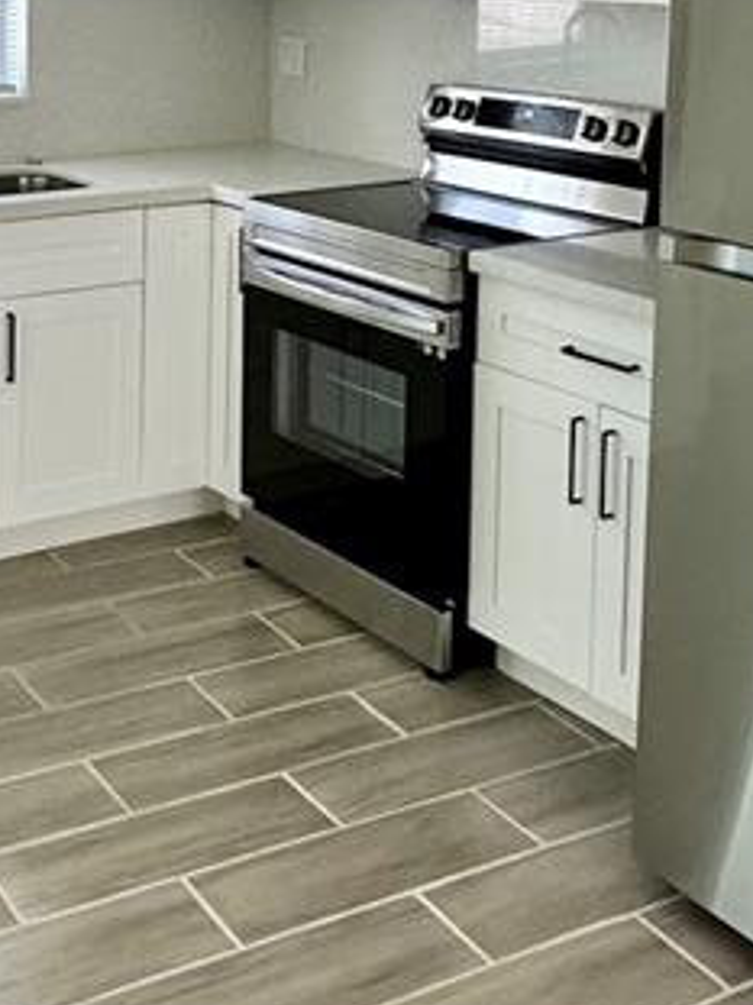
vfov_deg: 33.1
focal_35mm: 54
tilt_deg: -5.5
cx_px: 178
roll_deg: -0.6
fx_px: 1567
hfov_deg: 26.6
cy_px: 45
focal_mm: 2.22
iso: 250
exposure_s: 1/120
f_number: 2.2
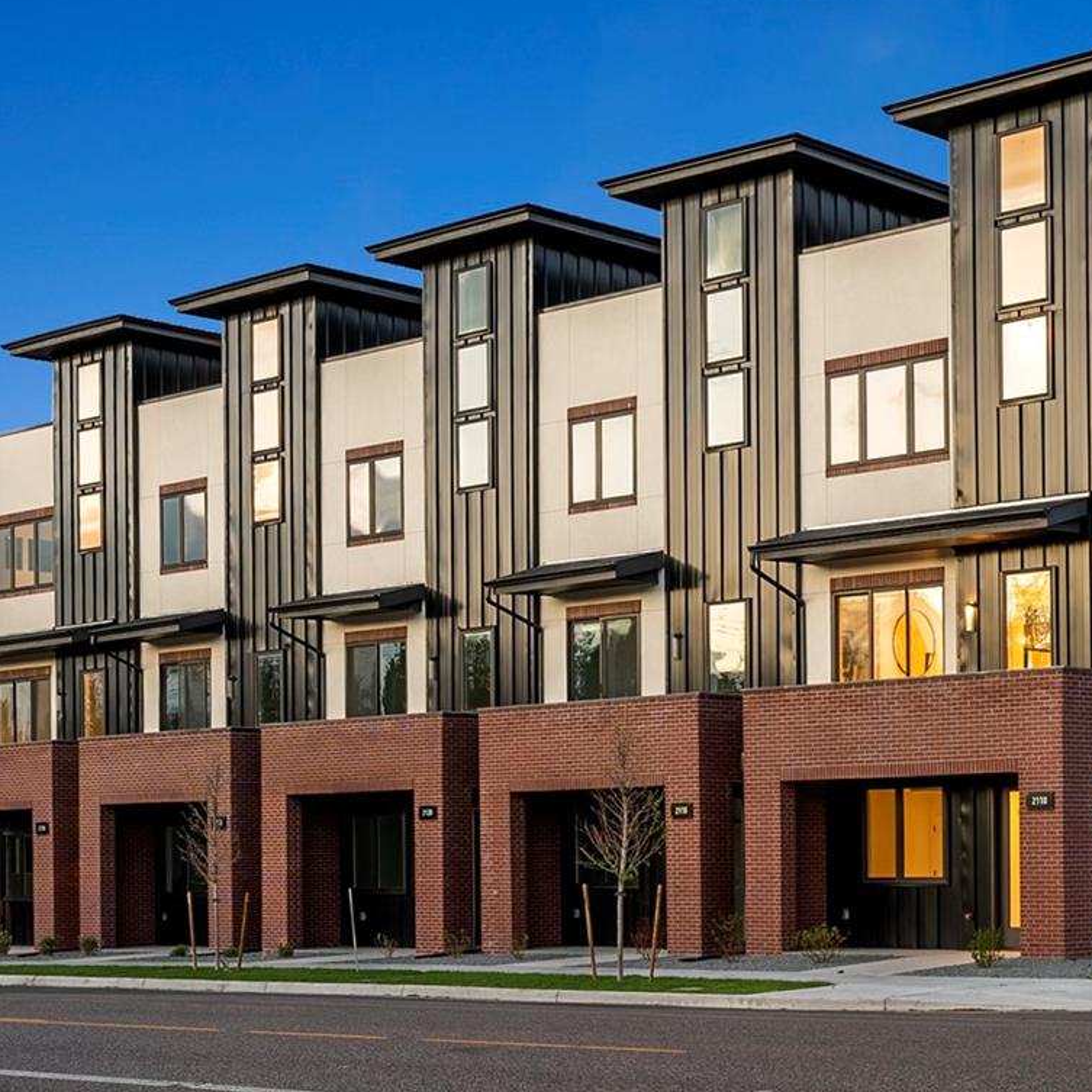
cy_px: 531
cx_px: 903
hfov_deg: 25.9
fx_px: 2320
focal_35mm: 65
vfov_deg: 26.5
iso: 100
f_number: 8
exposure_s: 1.3
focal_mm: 24
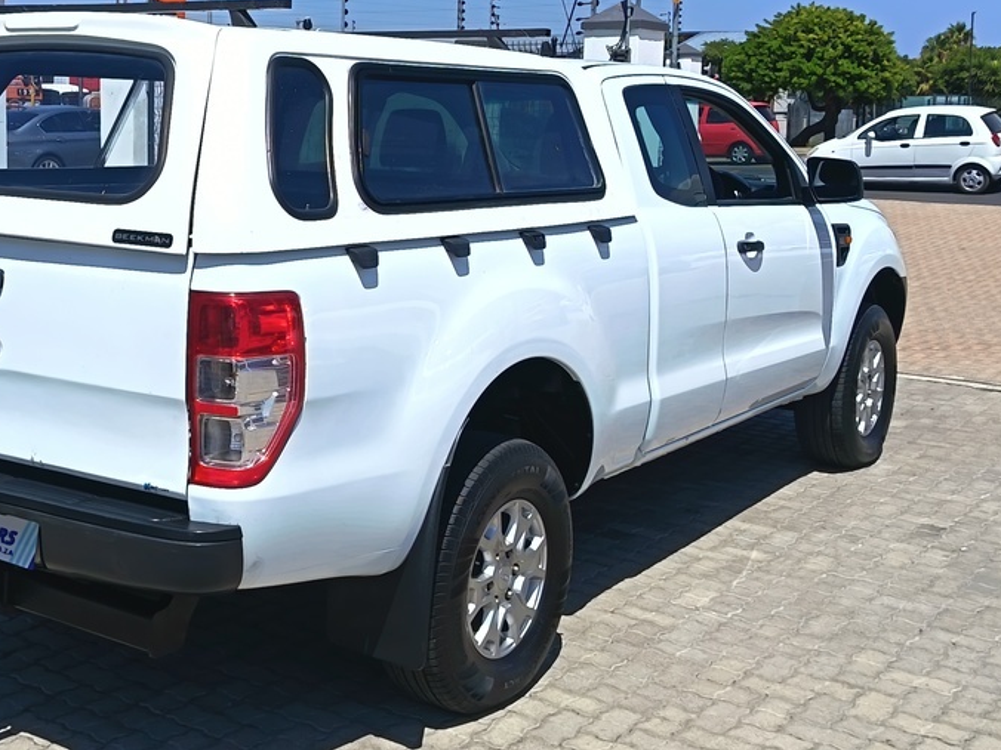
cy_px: 278
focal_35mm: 50
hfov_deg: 37.8
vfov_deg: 29.0
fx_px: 1446
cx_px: 333
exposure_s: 1/1307
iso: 100
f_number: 1.75
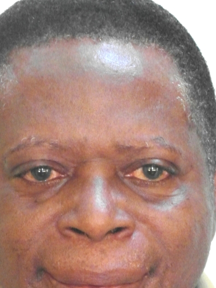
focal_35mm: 181
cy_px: 209
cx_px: 92
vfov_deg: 10.9
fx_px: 1505
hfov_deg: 8.2
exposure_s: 1/20
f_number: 3.9
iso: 800
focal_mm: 16.5
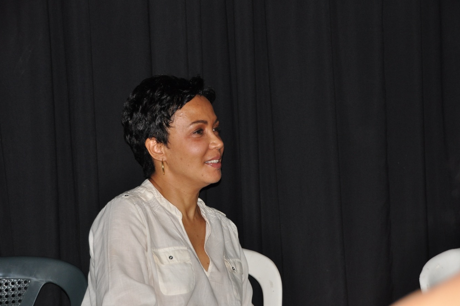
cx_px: 236
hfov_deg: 20.1
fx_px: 1295
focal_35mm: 102
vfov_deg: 13.4
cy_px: 152
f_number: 5
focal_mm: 65
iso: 800
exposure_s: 1/60
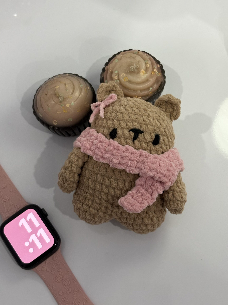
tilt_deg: -71.7
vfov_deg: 36.8
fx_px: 457
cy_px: 152
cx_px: 114
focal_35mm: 52
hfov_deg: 28.0
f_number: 1.6
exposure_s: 1/50
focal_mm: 5.96
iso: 160
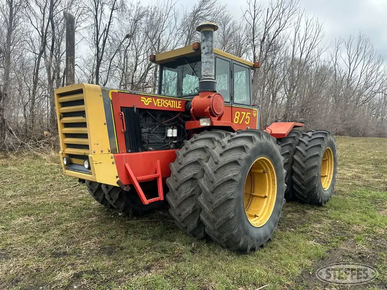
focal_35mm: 24
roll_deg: -1.9
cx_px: 194
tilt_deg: -2.5
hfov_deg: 71.6
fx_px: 268
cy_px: 145
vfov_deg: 56.8
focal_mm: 6.86
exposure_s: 1/980
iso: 80
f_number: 1.78
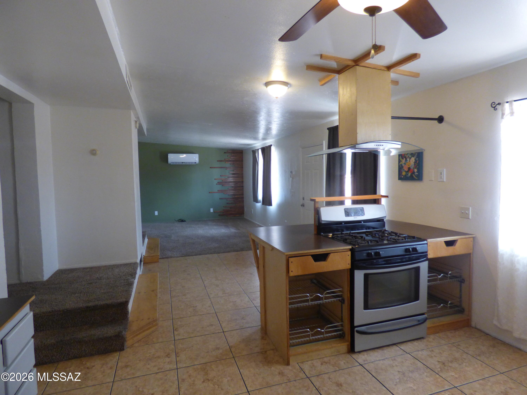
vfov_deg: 66.0
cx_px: 264
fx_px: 304
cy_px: 198
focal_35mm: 20
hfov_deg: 81.7
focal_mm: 3.58
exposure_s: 1/60
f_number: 2.8
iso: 320
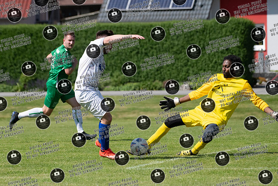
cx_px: 109
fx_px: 1888
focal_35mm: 244
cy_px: 90
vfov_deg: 5.6
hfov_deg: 8.4
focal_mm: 200
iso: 1250
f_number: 5.6
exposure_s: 1/8000
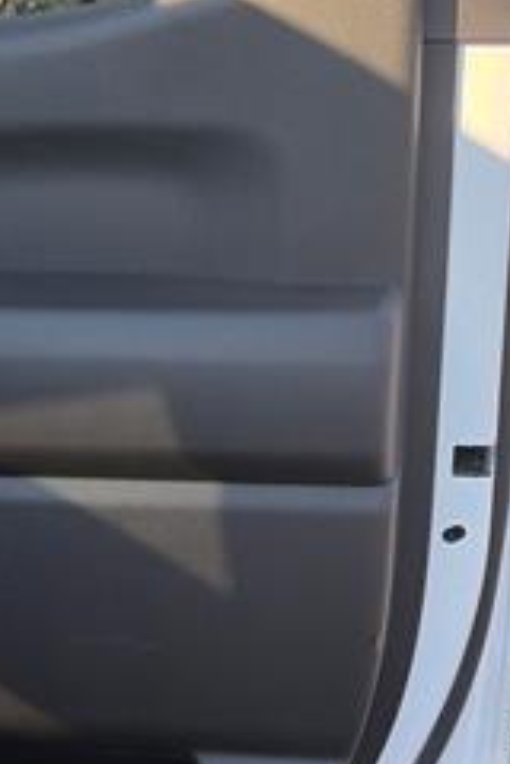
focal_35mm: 72
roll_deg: -2.3
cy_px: 350
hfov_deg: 18.4
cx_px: -6
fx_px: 1530
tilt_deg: -14.7
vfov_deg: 28.1
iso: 50
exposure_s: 1/402
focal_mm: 5.96
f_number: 1.6
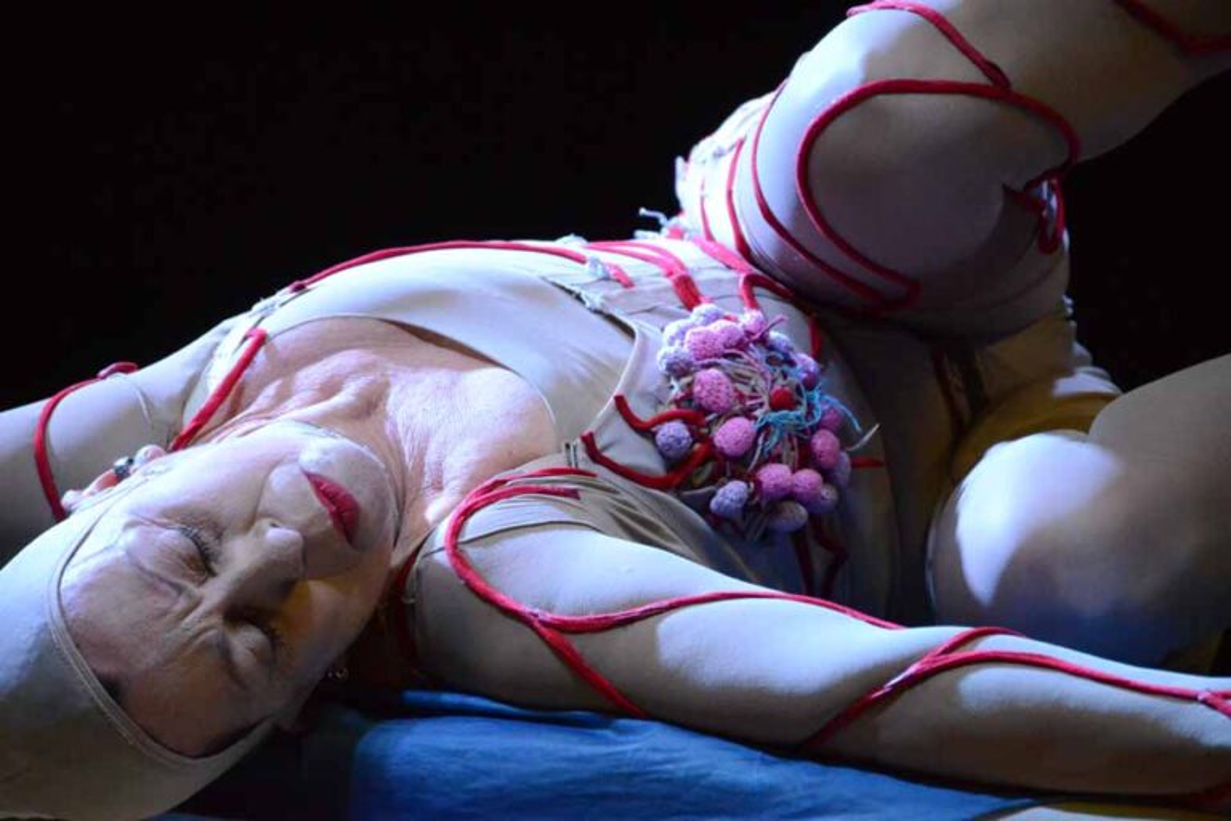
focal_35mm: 210
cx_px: 616
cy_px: 410
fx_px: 7180
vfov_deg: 6.5
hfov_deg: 9.8
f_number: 5.6
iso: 6400
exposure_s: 1/320
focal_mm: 140
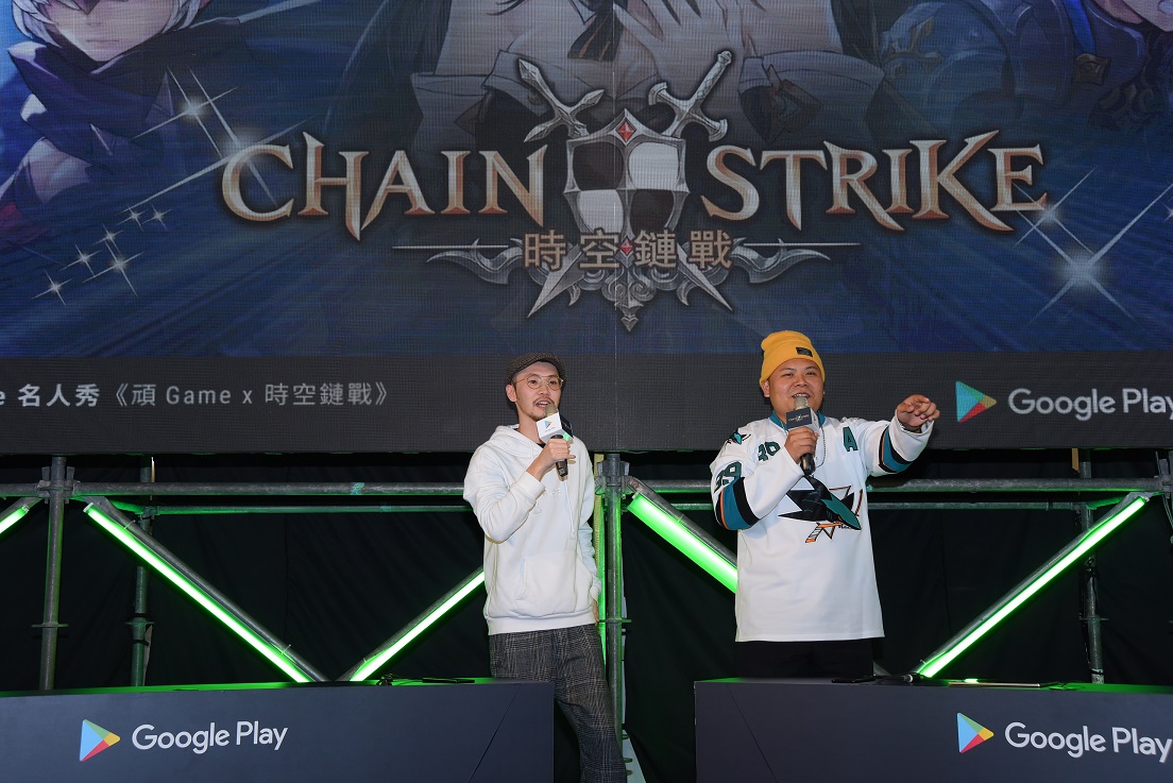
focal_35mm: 45
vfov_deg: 29.9
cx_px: 586
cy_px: 392
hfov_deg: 43.6
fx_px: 1467
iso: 1250
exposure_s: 1/160
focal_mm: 45
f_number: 8
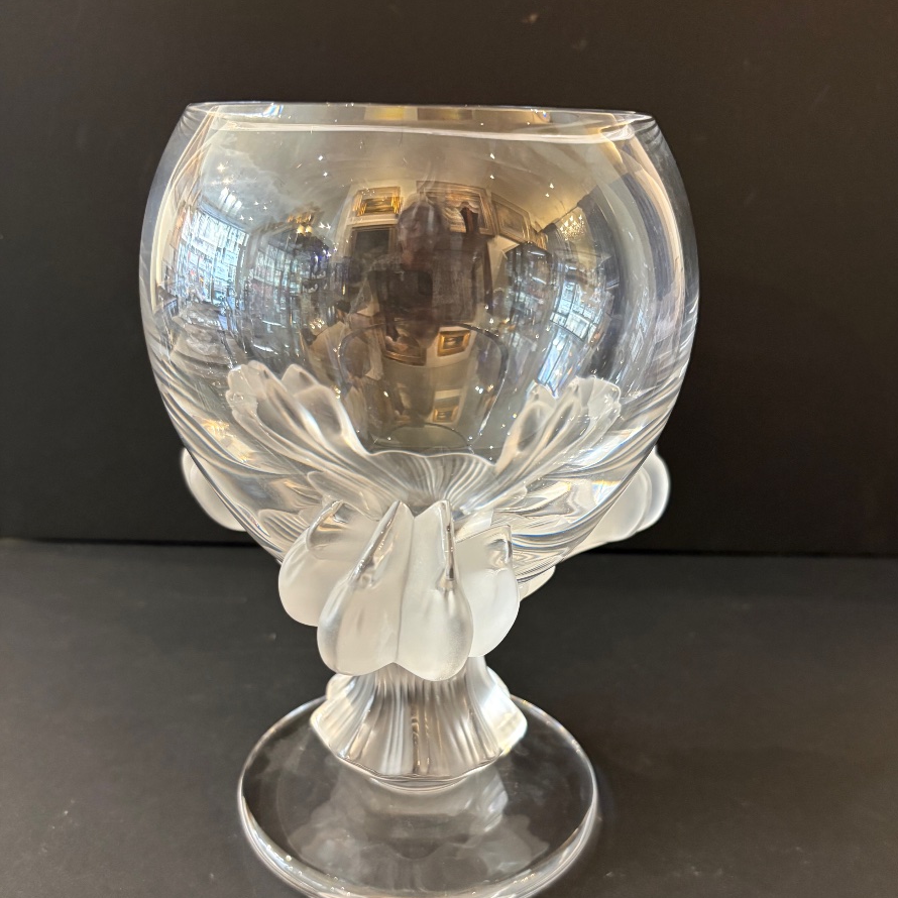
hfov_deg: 52.5
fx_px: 910
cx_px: 453
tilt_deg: -22.8
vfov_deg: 52.1
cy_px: 547
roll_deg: -2.5
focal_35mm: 31
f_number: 1.6
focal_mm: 5.96
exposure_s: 1/33
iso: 320
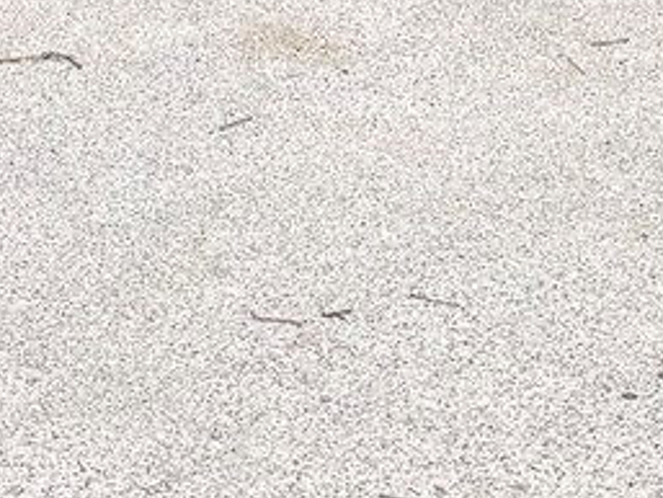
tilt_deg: -3.3
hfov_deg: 9.6
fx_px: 3967
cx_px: 322
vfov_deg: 6.4
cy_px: -1174
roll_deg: -0.3
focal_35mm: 207
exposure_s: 1/212
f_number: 1.6
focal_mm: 5.96
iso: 50
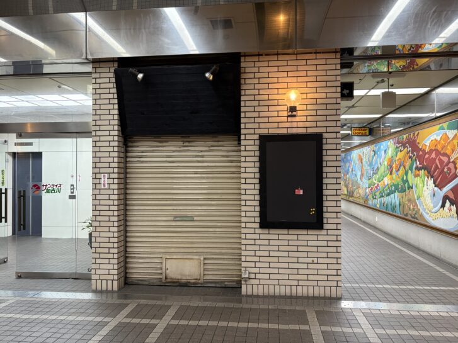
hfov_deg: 67.3
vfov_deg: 53.0
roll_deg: +0.8
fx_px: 344
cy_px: 172
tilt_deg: +0.9
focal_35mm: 26
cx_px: 229
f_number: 1.6
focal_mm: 5.96
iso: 200
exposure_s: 1/60
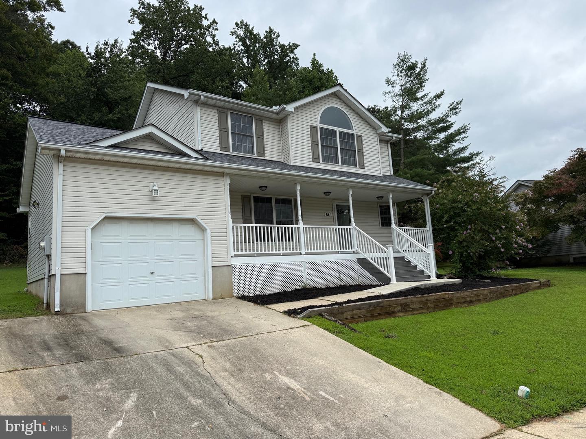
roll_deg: +4.0
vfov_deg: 56.8
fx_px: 406
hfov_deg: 71.6
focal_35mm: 24
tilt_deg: +6.7
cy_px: 220
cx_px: 293
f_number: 1.78
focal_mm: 6.76
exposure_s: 1/3145
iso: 100
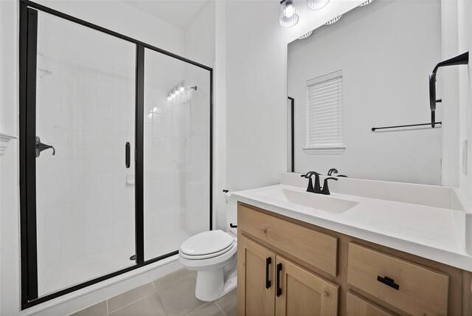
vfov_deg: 90.1
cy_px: 158
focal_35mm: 12
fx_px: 157
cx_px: 236
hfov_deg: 112.6
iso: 640
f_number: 9
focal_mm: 12
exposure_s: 1/6
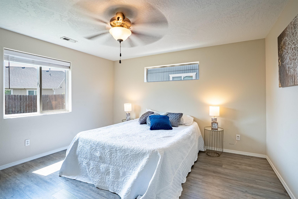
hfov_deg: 96.7
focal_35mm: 16
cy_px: 100
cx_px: 149
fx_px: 133
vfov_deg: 73.8
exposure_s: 1/1250
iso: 400
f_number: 8
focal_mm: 16
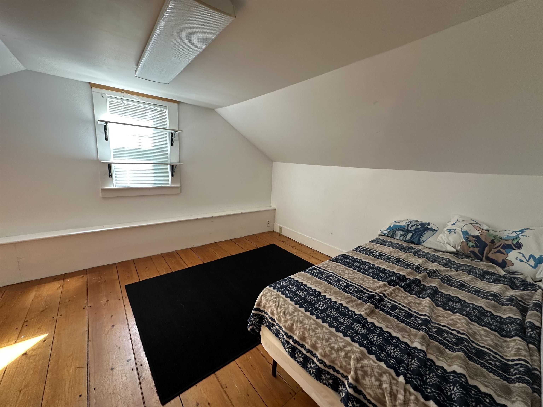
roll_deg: -3.2
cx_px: 272
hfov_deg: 102.1
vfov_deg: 85.7
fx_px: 220
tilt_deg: -9.9
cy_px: 204
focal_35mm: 14
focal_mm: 2.22
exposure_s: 1/60
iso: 160
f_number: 2.2
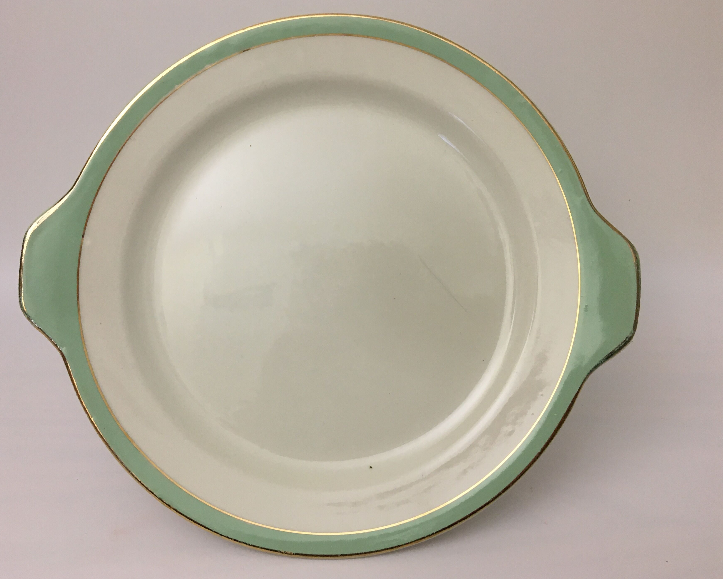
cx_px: 337
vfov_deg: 44.5
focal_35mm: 33
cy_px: 284
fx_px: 706
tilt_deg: -22.4
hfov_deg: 54.2
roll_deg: +1.6
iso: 80
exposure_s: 1/33
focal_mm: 4.15
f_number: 2.2
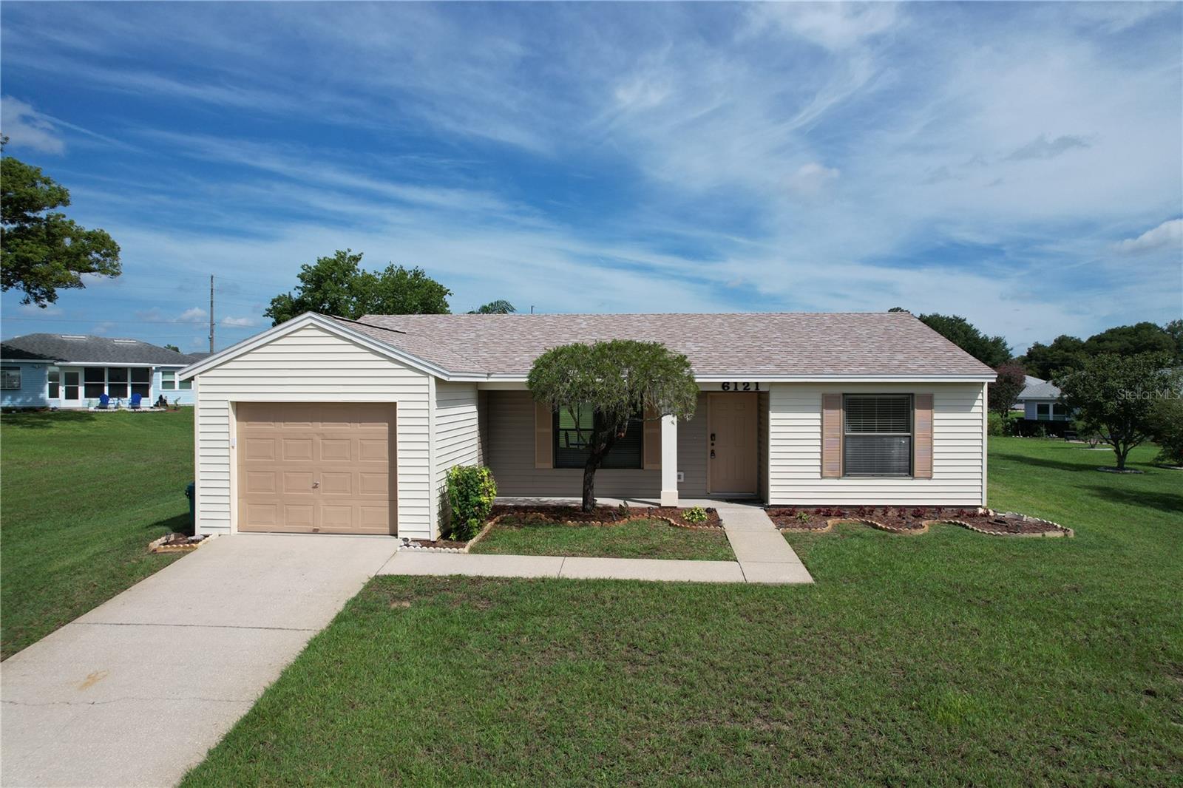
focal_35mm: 22
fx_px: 723
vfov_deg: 57.2
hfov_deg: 78.6
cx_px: 592
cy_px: 394
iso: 100
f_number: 2.8
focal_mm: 8.38
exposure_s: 1/2500
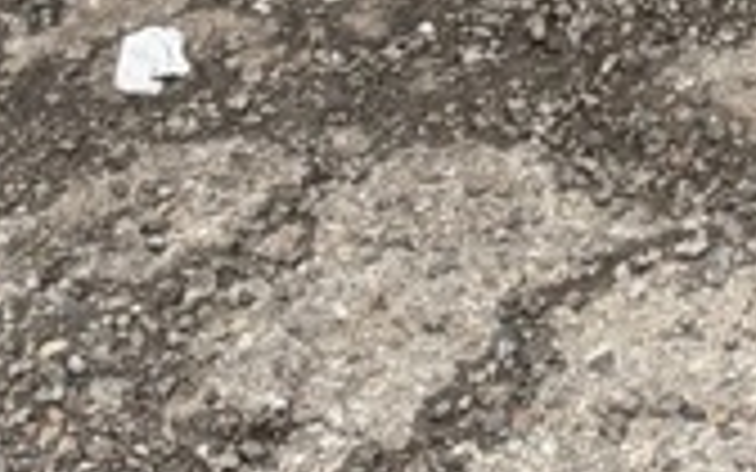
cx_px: 1102
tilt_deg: -13.6
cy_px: -1555
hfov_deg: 8.5
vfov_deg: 4.8
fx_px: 4986
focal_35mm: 242
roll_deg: +9.7
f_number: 1.8
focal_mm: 6.93
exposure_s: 1/1795
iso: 64
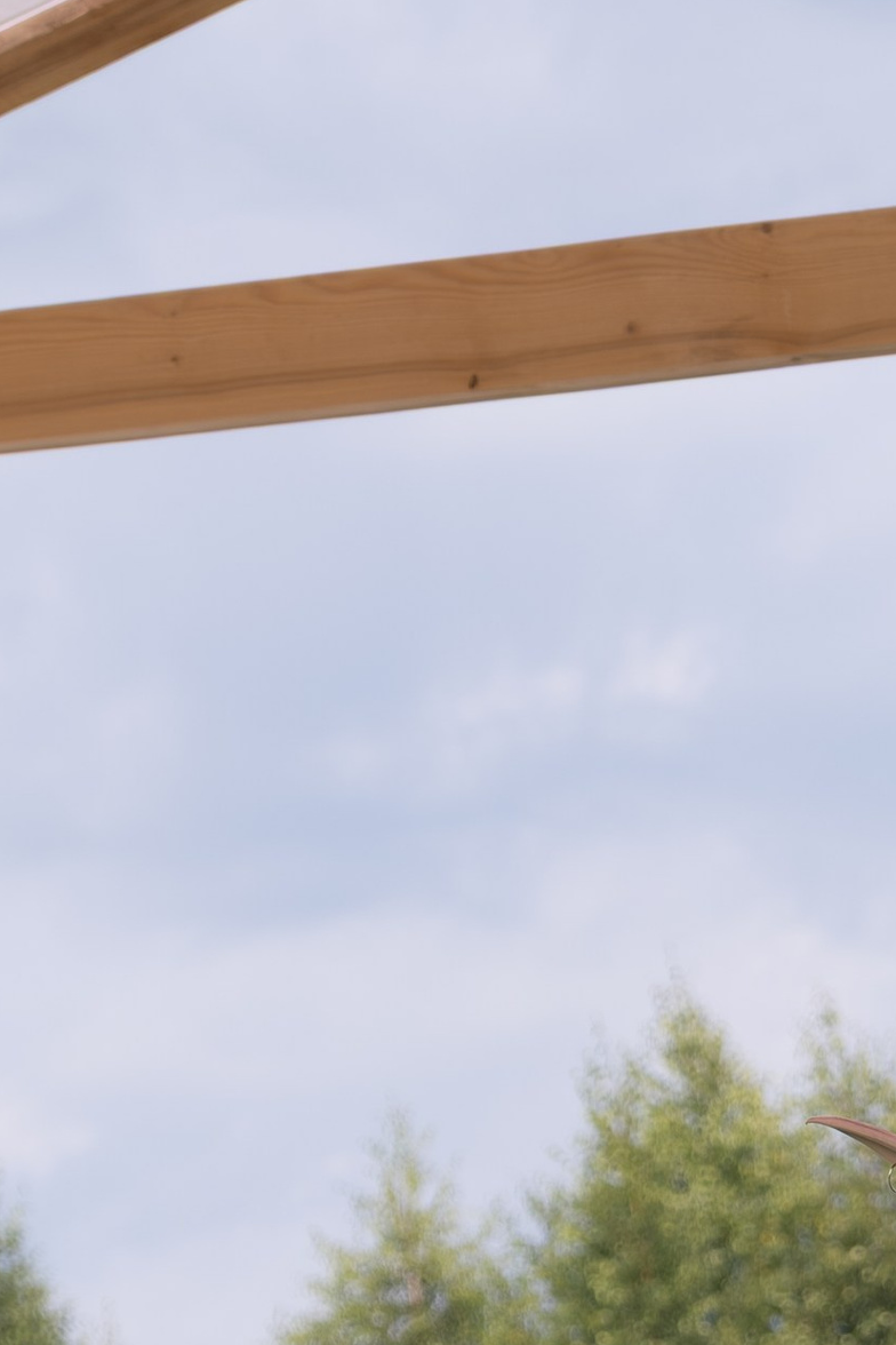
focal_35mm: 271
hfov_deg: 5.1
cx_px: 893
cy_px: 1695
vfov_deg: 7.5
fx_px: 10117
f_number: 4
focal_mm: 55
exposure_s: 1/1250
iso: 160
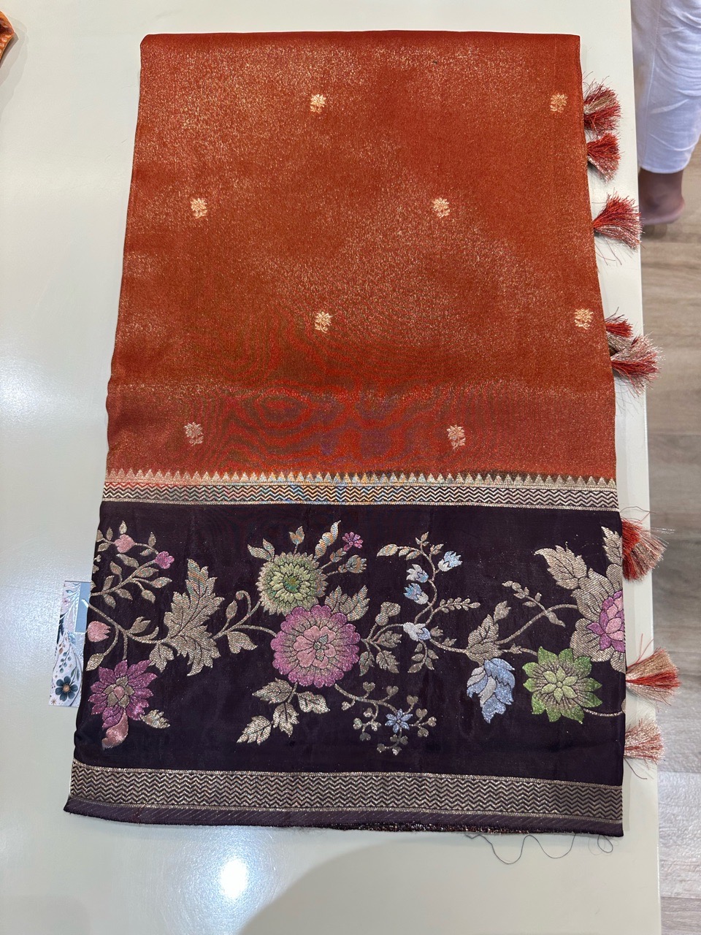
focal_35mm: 24
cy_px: 468
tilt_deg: -78.3
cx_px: 350
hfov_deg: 56.8
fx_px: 648
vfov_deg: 71.6
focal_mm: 6.86
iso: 100
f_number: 1.78
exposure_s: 1/100
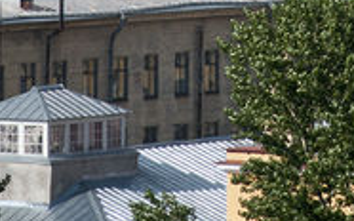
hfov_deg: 2.1
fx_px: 9627
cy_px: -406
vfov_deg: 1.3
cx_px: 384
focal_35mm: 998
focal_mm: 135
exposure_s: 1/2500
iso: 250
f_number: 3.5
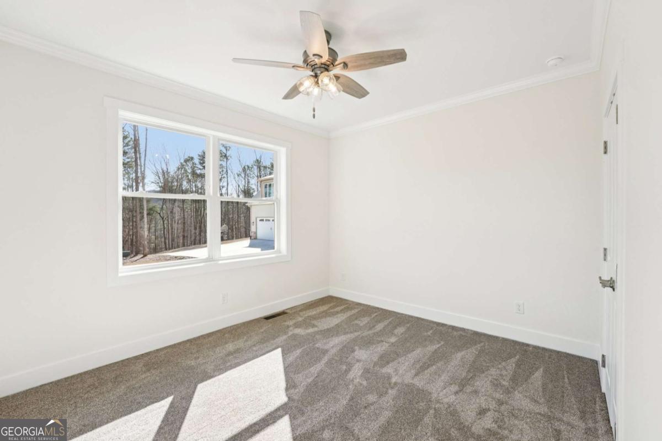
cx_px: 331
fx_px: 257
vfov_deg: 81.2
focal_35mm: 14
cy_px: 220
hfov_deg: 104.3
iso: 320
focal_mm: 14
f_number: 8
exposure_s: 1/100
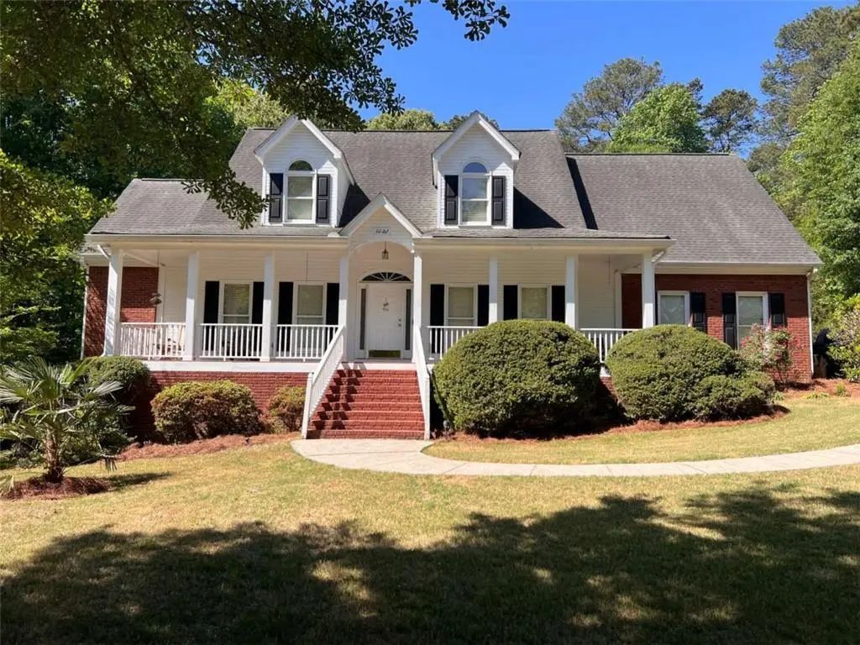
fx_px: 646
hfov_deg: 67.3
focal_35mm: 26
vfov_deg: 53.1
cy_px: 322
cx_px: 430
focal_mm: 5.7
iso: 50
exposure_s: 1/2008
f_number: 1.5
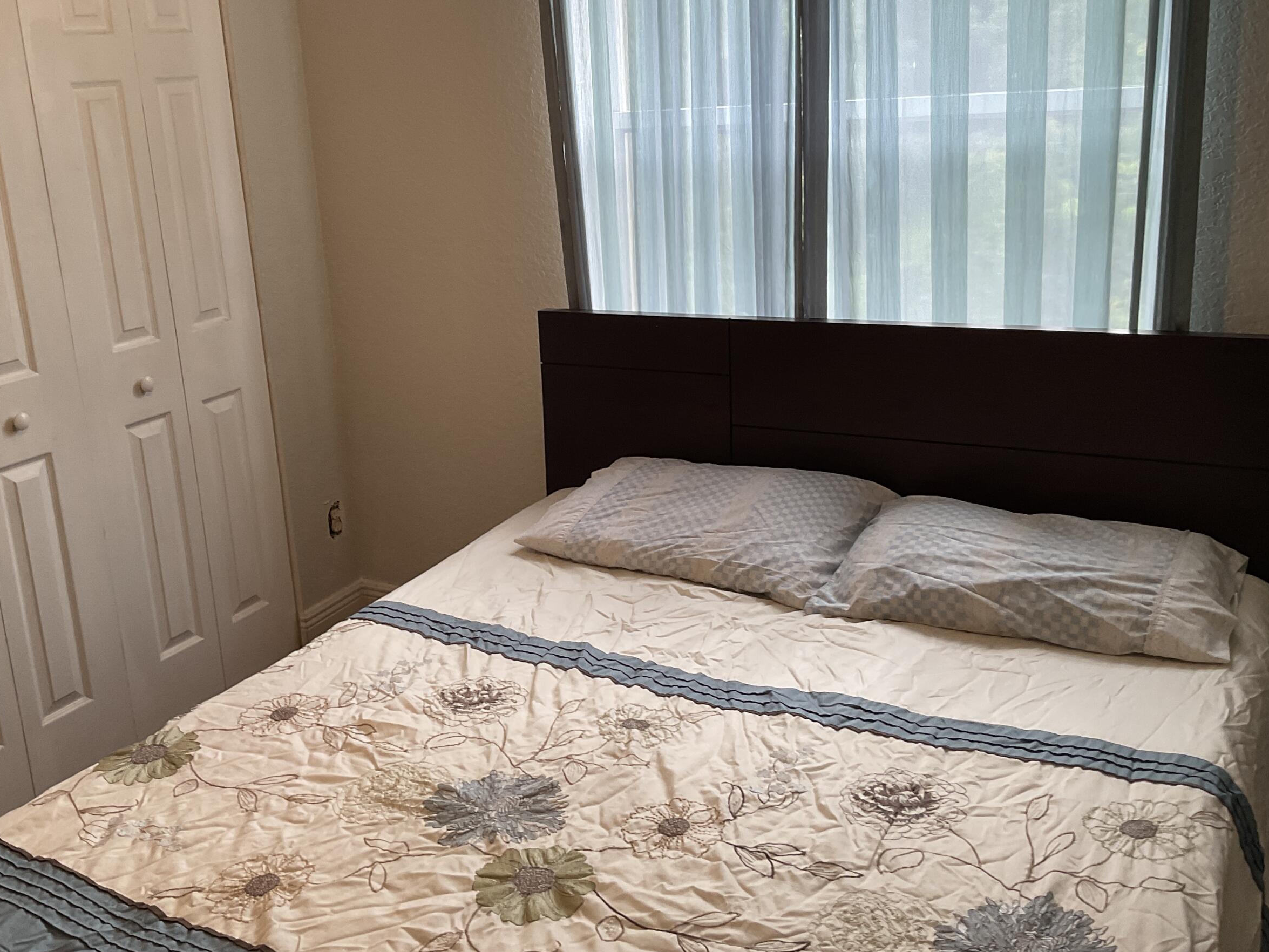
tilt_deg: -15.3
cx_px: 547
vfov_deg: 38.6
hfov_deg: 50.0
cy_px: 434
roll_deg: +3.6
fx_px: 1357
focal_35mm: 37
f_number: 1.8
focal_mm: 3
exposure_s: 1/60
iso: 40
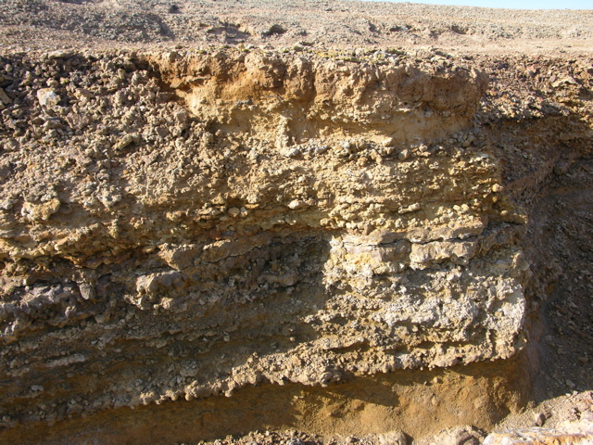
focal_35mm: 35
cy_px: 222
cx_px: 296
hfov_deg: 52.6
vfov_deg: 40.7
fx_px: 600
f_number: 5
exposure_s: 1/122
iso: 50
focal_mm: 9
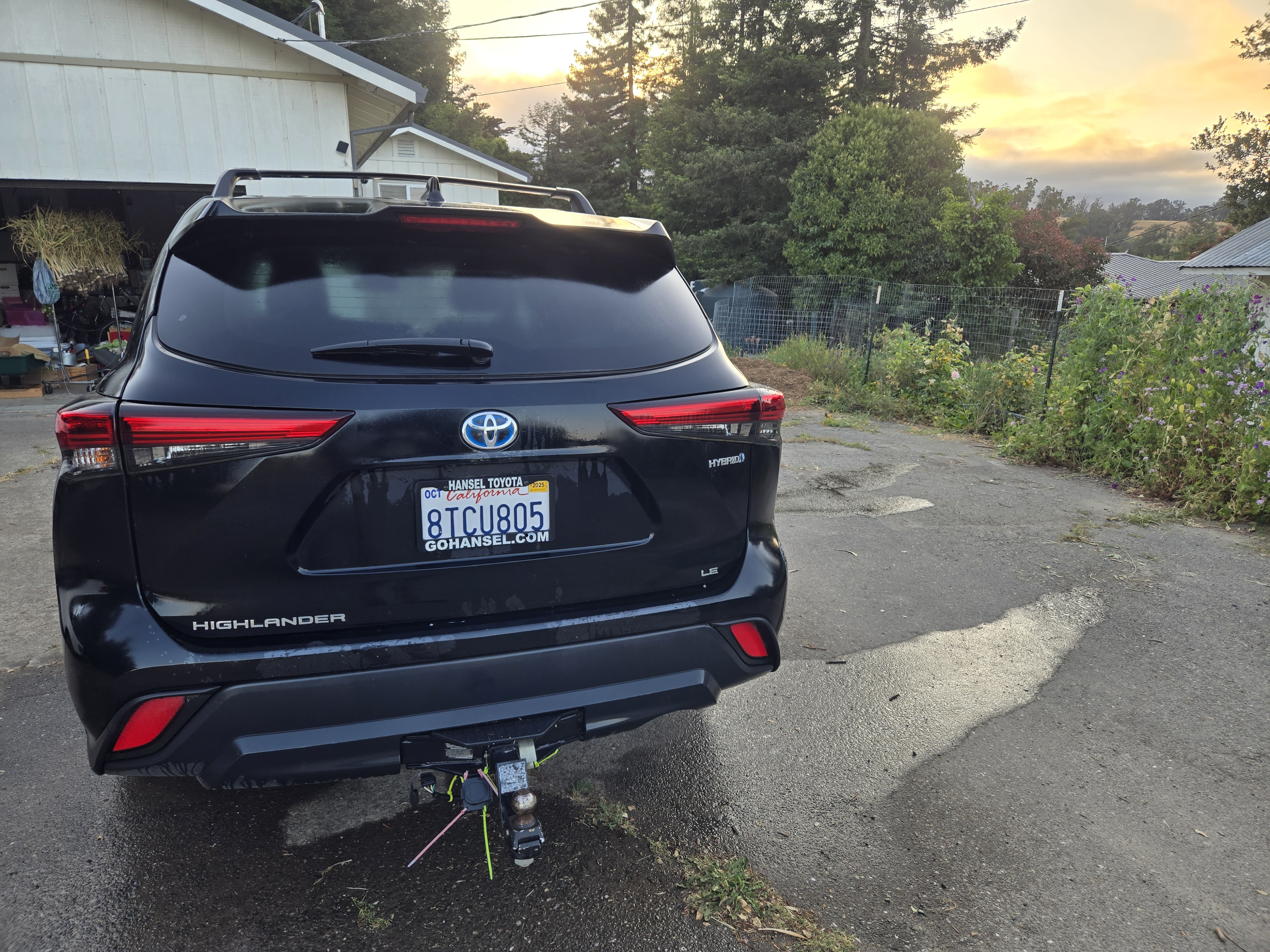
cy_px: 476
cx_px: 635
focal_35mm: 23
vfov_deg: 58.9
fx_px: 844
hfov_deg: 73.9
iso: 25
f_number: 1.8
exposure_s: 1/189
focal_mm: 5.4
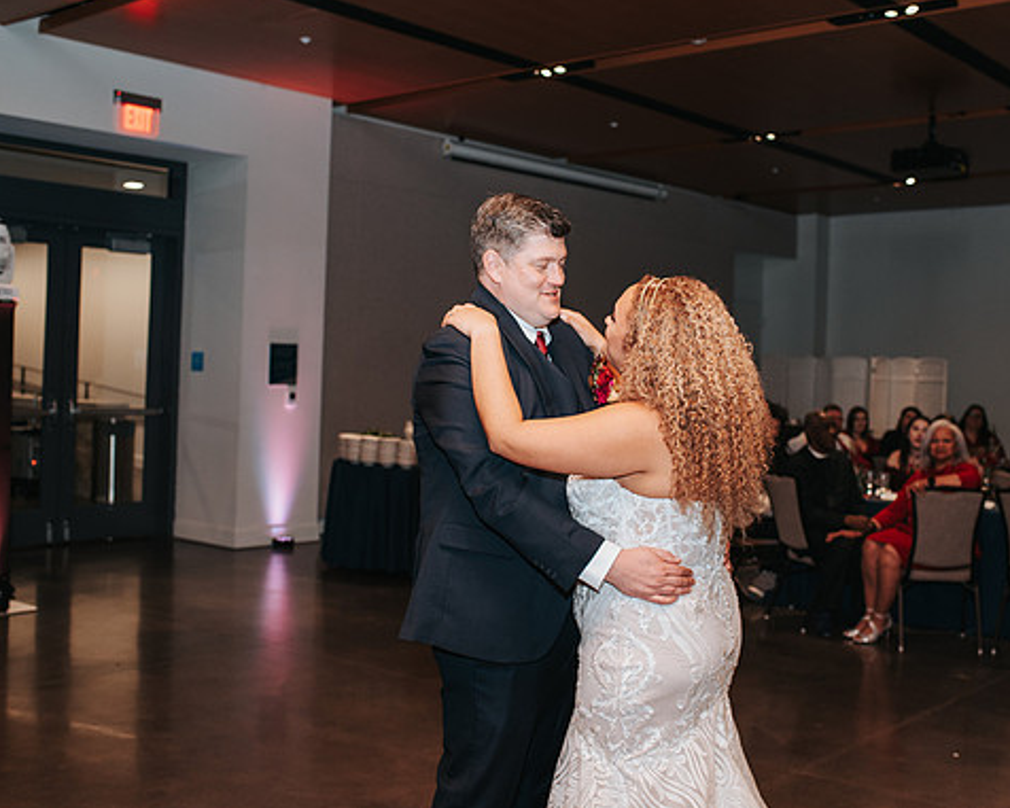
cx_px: 566
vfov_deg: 34.1
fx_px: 1316
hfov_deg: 41.9
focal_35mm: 44
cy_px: 361
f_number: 2.8
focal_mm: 35
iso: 1000
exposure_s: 1/200
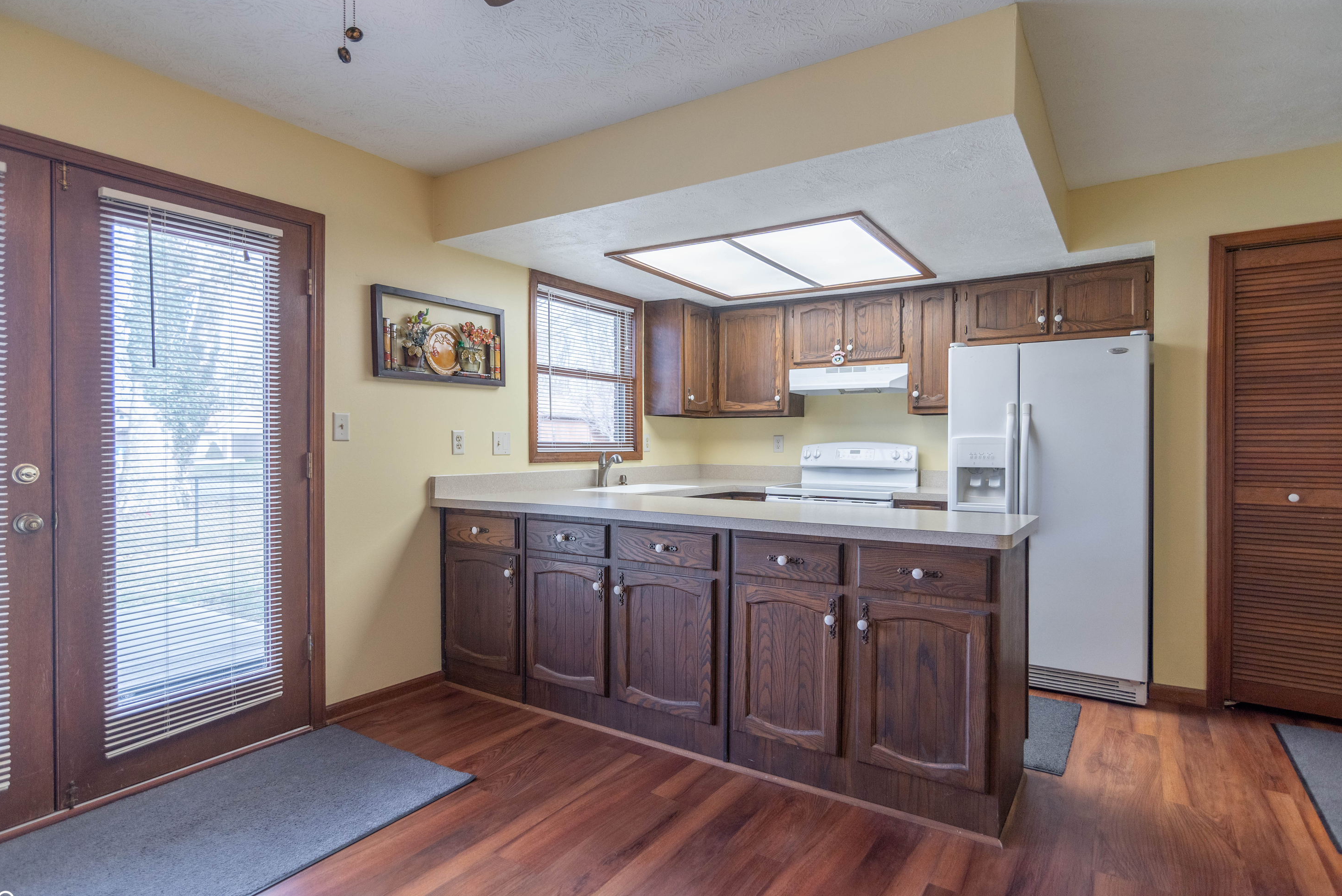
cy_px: 459
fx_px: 709
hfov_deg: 86.9
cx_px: 662
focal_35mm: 19
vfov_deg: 64.6
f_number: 4.5
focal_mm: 18
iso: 160
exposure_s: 1/60
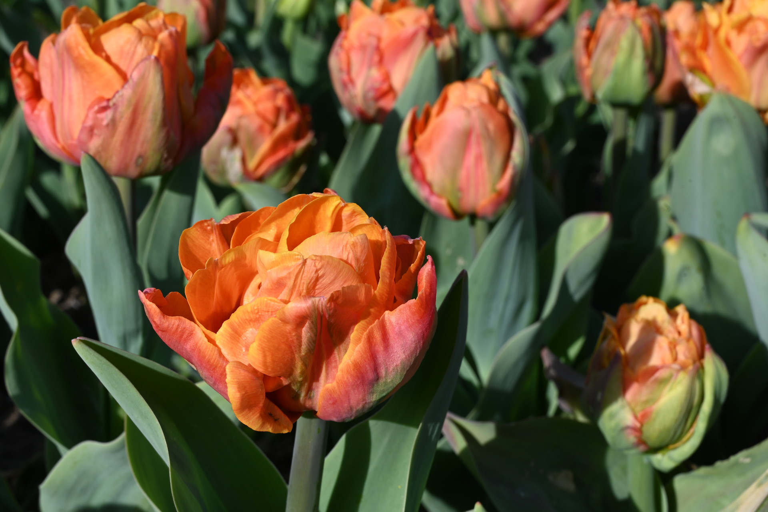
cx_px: 384
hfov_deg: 39.6
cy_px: 256
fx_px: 1066
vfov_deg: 27.0
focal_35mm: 50
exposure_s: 1/80
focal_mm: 50
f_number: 16
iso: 100
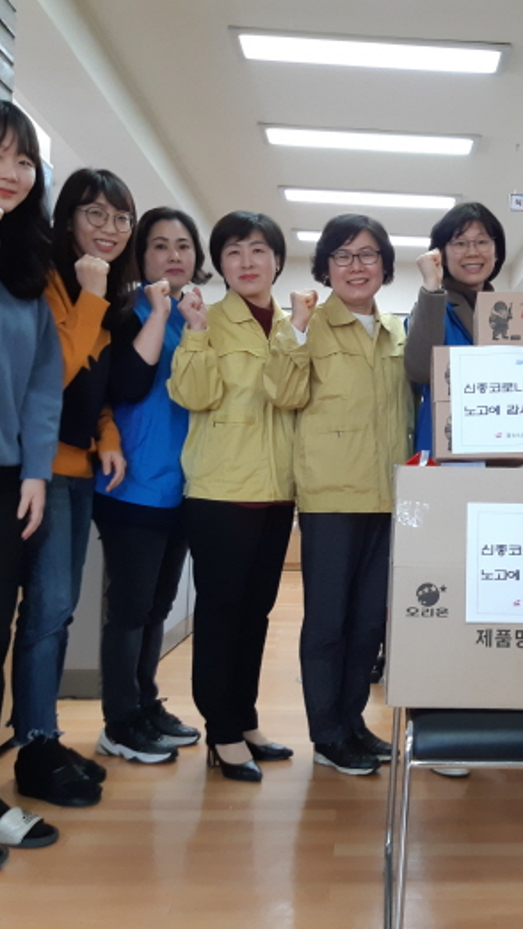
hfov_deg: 30.2
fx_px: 936
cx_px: 447
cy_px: 464
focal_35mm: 38
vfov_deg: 52.8
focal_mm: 3.93
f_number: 1.7
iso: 125
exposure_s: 1/60
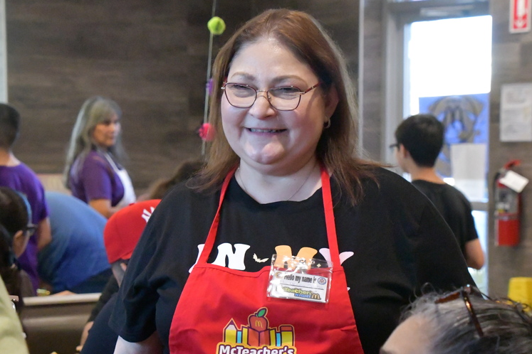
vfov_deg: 10.3
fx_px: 1965
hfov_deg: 15.4
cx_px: 233
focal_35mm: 133
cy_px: 227
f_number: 8
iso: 16000
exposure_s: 1/250
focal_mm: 65
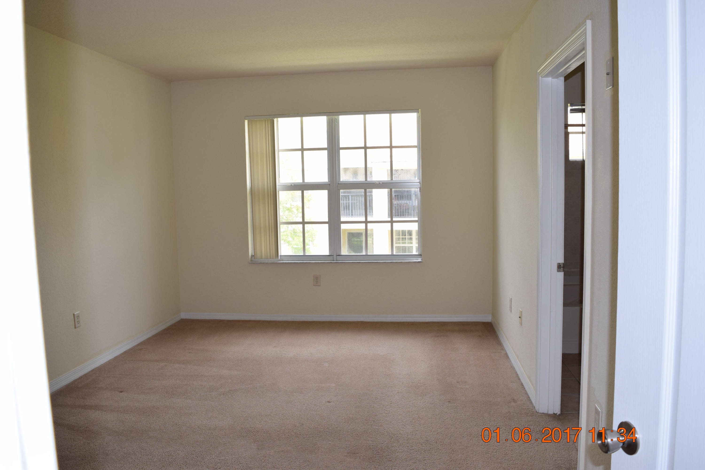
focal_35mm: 27
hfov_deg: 67.4
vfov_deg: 47.9
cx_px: 352
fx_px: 529
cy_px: 235
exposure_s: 1/125
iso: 220
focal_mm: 18
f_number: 5.6
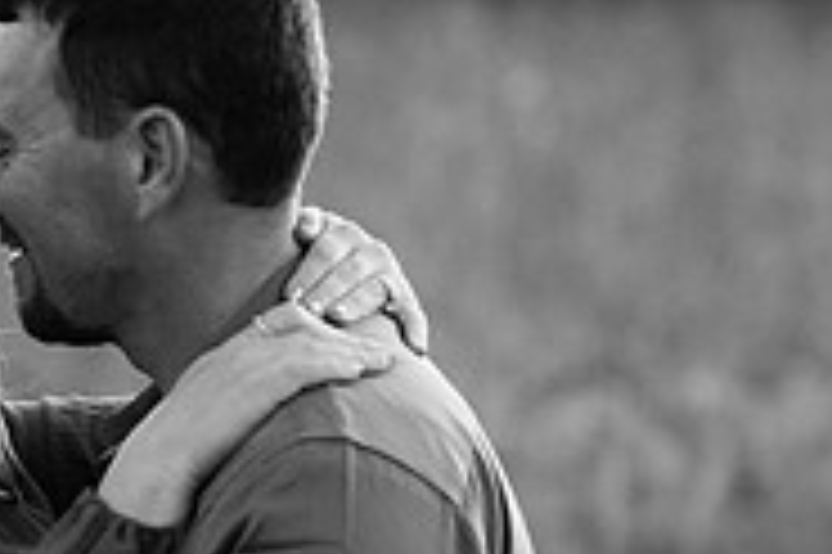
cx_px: 94
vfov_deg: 4.9
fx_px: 6465
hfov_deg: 7.3
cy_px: 422
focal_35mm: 280
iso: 500
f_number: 2.5
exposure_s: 1/200
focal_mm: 85
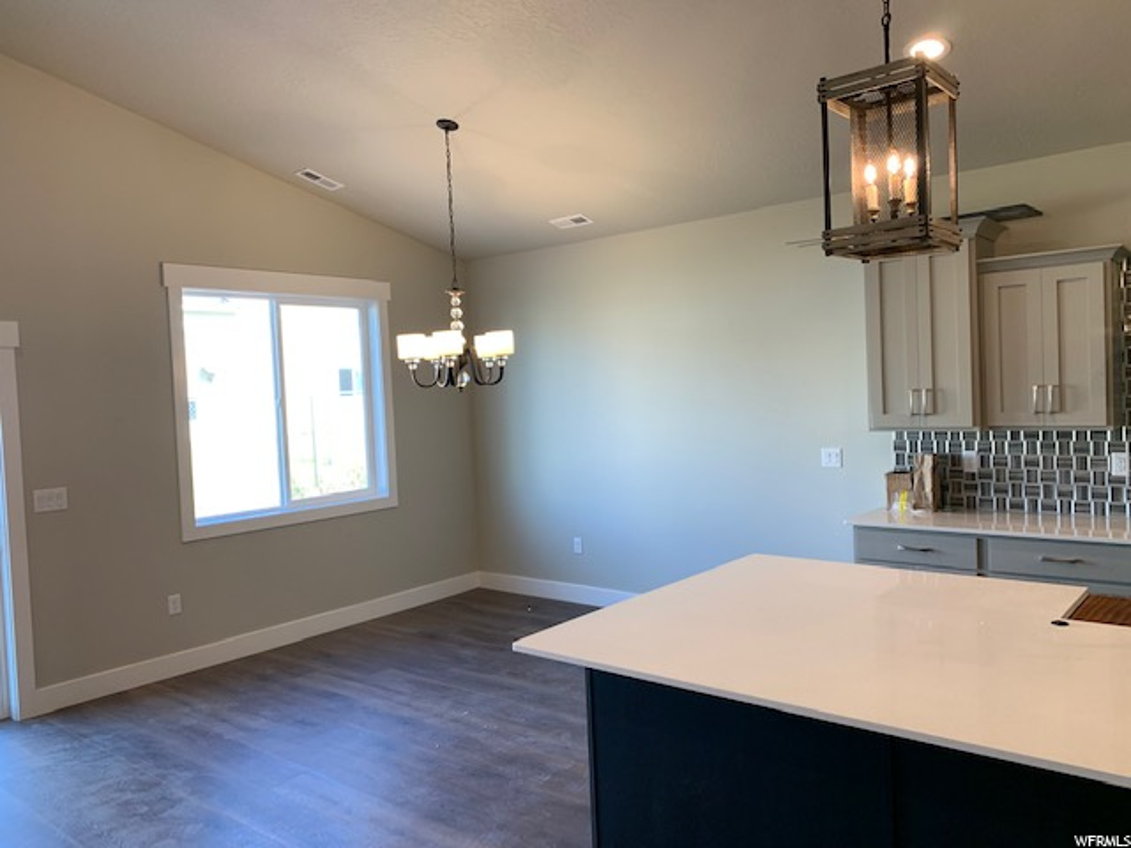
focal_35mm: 26
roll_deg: +4.1
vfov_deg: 53.1
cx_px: 566
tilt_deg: -1.2
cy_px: 424
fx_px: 849
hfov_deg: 67.3
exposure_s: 1/120
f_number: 1.8
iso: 100
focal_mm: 4.25
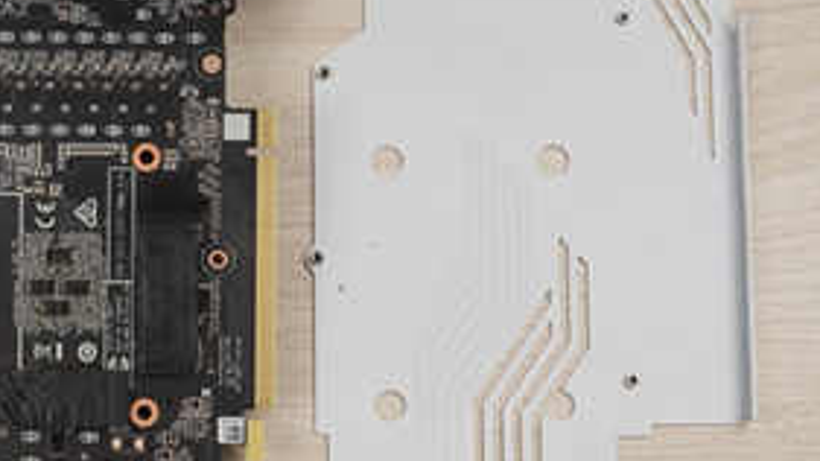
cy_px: 322
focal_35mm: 109
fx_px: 2368
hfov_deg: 19.6
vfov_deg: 11.1
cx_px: 298
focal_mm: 39
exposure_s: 1/160
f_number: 16
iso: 100
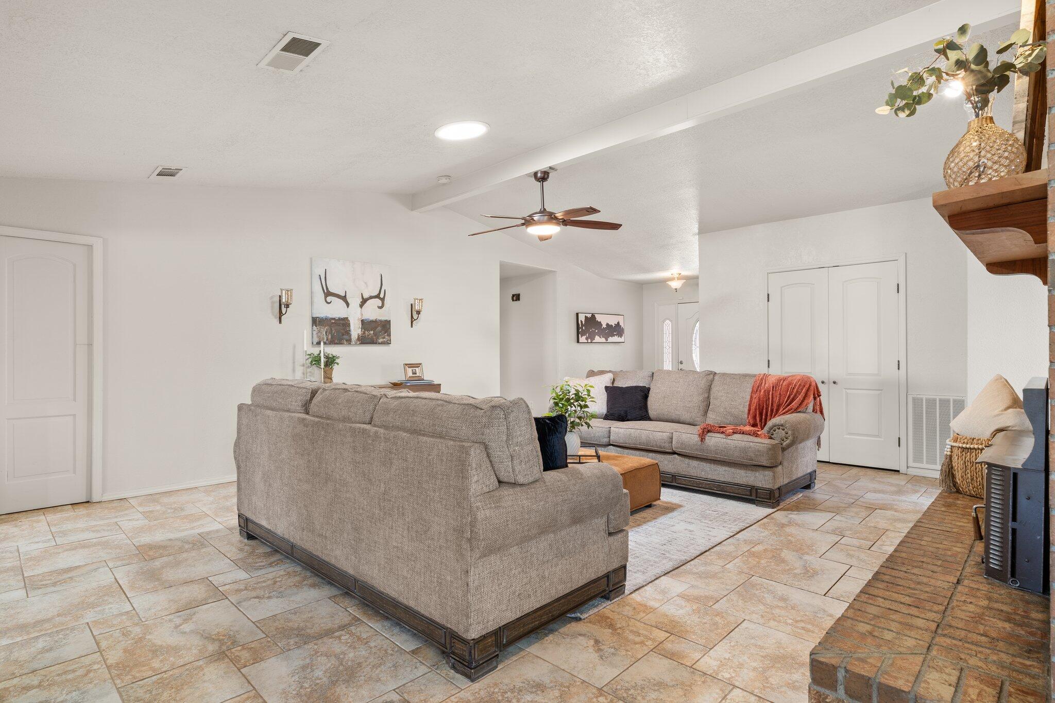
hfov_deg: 90.0
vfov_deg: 67.4
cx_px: 528
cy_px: 352
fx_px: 527
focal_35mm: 18
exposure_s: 1
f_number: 9
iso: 320
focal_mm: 18
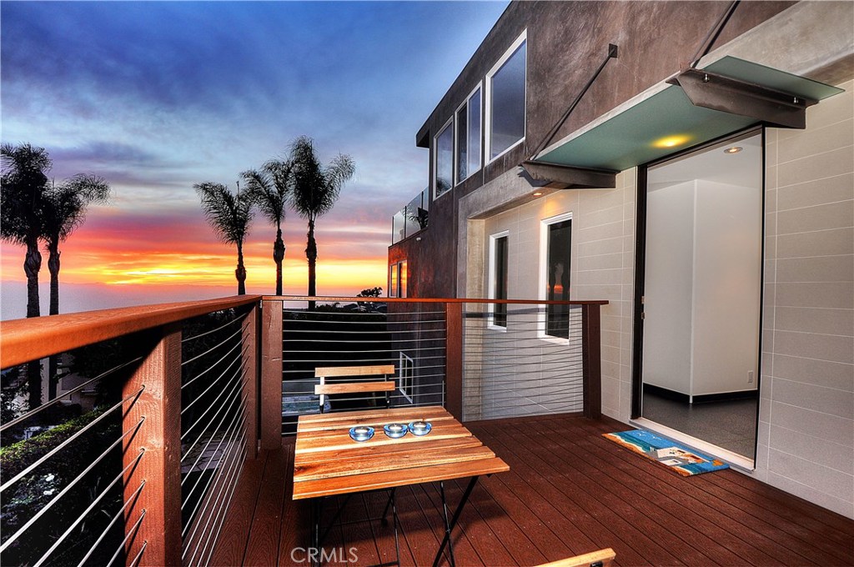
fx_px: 355
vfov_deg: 77.2
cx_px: 427
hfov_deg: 100.5
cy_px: 284
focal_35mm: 15
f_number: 8
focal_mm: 10
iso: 200
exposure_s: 1/60
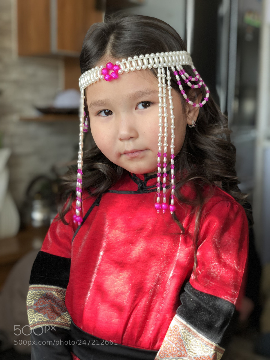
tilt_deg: -6.1
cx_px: 135
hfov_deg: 28.0
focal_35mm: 52
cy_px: 180
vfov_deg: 36.8
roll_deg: -0.5
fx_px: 541
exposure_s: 1/50
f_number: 2.4
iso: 25
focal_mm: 6
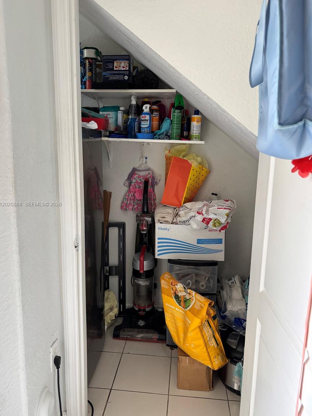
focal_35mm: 27
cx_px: 157
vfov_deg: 65.3
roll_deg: -0.9
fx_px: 324
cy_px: 204
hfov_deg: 51.4
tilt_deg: -9.7
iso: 80
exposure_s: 1/120
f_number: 1.6
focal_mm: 5.96
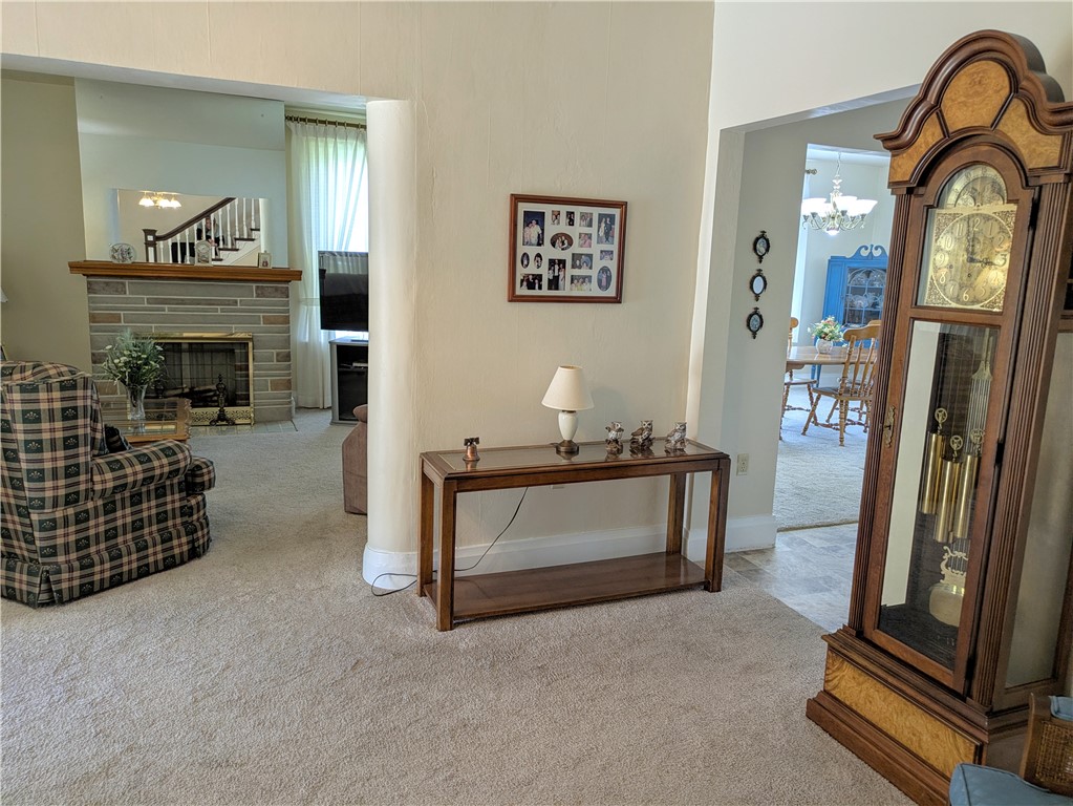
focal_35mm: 25
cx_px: 536
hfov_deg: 69.4
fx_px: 775
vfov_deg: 54.9
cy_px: 403
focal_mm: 5.43
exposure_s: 1/40
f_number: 1.89
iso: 51
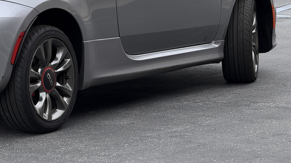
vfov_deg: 5.6
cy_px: -31
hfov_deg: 9.9
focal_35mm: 217
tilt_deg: -4.5
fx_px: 1674
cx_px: 24
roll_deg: -0.5
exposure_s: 1/625
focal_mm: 16.89
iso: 50
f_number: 2.8
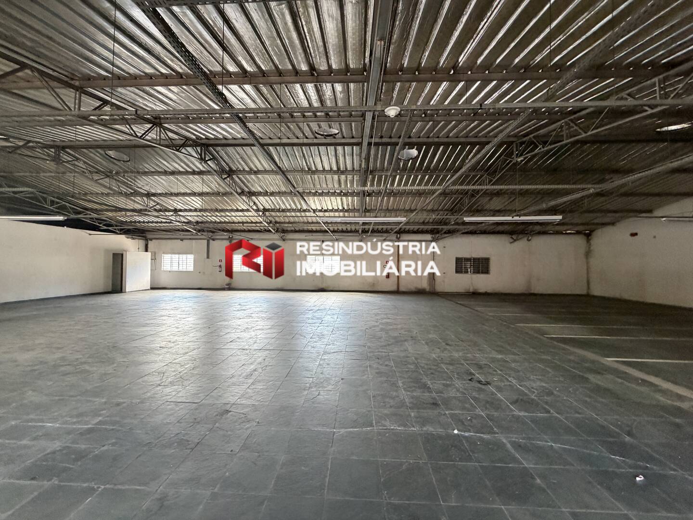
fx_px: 280
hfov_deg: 102.1
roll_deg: +0.0
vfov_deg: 85.7
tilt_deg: +1.8
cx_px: 346
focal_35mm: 14
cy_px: 260
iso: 400
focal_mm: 2.22
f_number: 2.2
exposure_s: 1/60
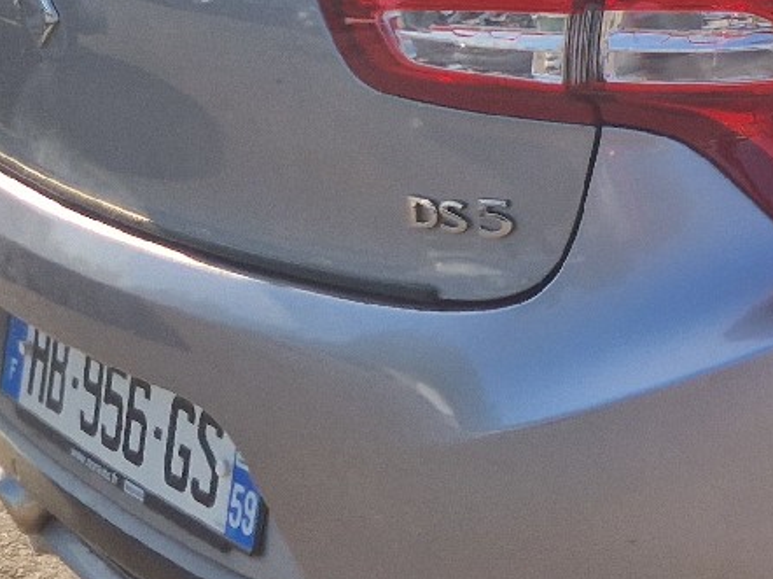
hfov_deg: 17.2
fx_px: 2232
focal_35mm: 100
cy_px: 94
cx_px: 1256
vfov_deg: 14.7
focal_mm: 5.4
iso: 50
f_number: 1.8
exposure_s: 1/1250
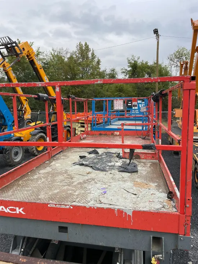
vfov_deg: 67.3
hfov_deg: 53.1
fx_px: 198
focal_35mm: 26
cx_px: 99
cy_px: 132
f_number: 1.6
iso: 32
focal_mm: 4.2
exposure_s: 1/378
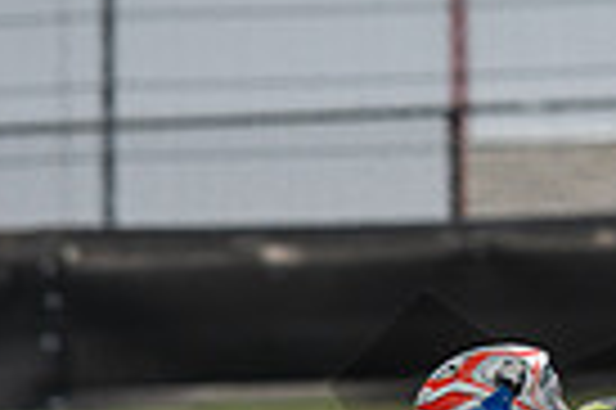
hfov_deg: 1.6
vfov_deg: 1.1
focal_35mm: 1269
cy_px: 728
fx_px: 21688
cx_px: 764
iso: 160
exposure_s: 1/1600
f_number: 3.6
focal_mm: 200
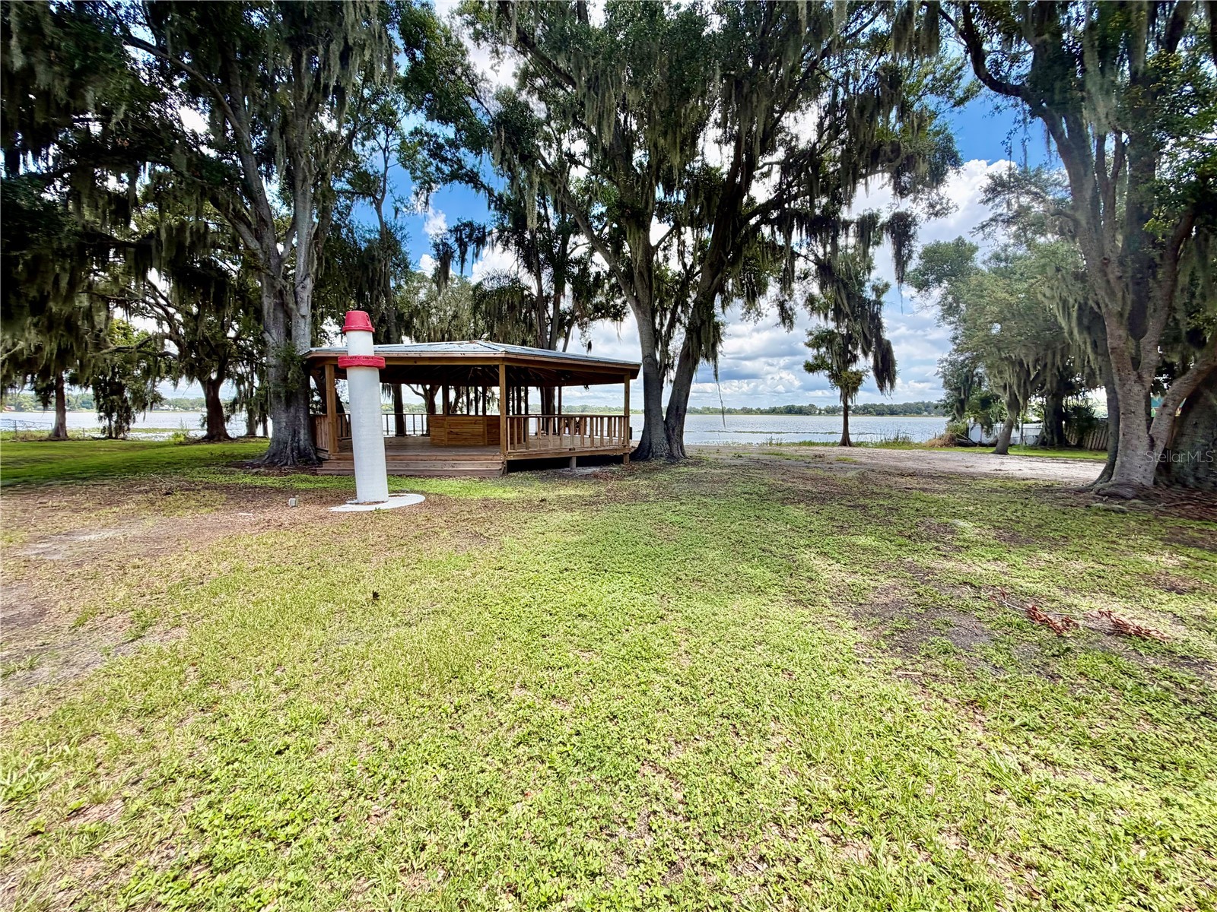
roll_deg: -0.8
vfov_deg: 85.7
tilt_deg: -4.2
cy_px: 456
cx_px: 608
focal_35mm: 14
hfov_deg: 102.1
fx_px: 492
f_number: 2.2
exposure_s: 1/502
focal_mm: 2.22
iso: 50
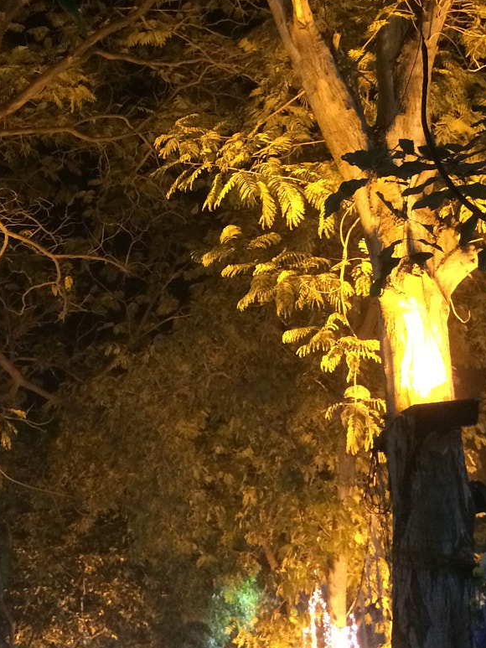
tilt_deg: +33.6
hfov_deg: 24.3
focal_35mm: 60
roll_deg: +2.2
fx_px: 1123
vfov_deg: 31.0
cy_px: 89
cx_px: 156
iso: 320
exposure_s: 1/17
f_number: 2.2
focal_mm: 4.15
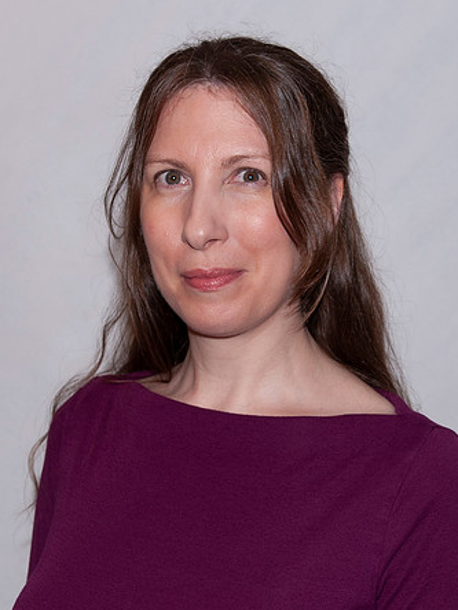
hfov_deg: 15.9
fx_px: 1641
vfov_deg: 21.1
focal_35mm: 93
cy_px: 367
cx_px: 262
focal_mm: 38
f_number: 5
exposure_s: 1/200
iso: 100
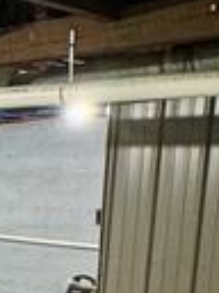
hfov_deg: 13.9
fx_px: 709
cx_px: -262
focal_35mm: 84
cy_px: 279
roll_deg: +0.6
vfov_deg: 22.6
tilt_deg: -8.1
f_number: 2.2
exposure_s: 1/60
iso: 500
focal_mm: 2.22
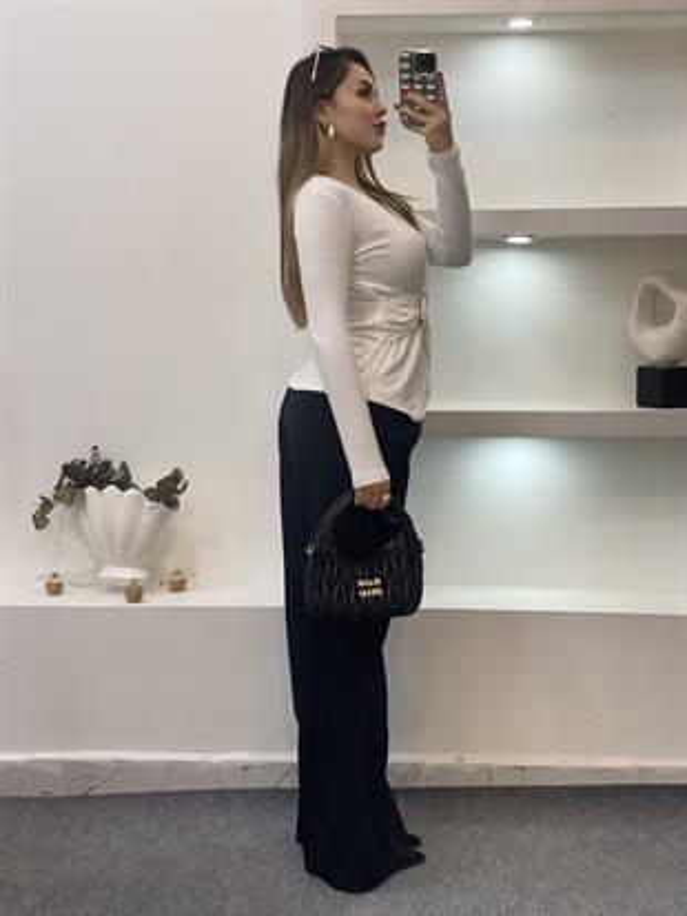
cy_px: 458
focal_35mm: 52
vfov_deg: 36.8
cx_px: 344
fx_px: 1375
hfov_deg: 28.0
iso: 64
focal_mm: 6
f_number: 2
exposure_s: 1/100
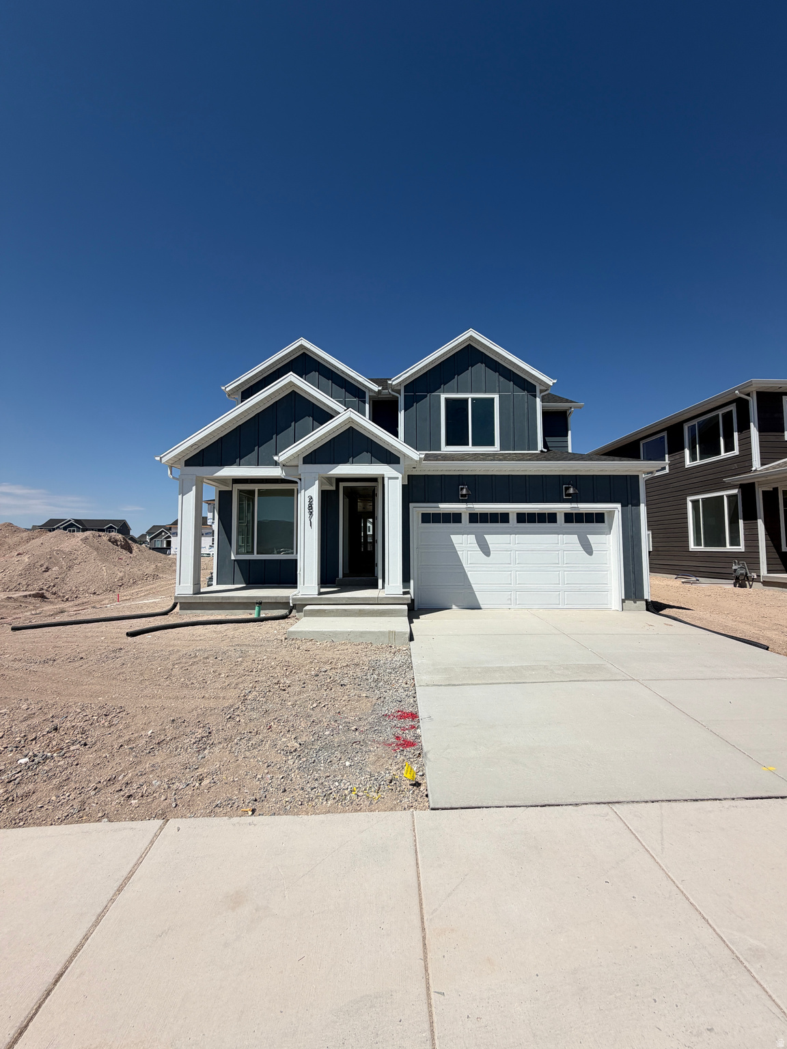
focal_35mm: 14
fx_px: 424
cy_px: 524
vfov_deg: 102.1
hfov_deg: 85.7
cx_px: 394
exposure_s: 1/1698
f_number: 2.2
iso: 20
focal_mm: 2.22
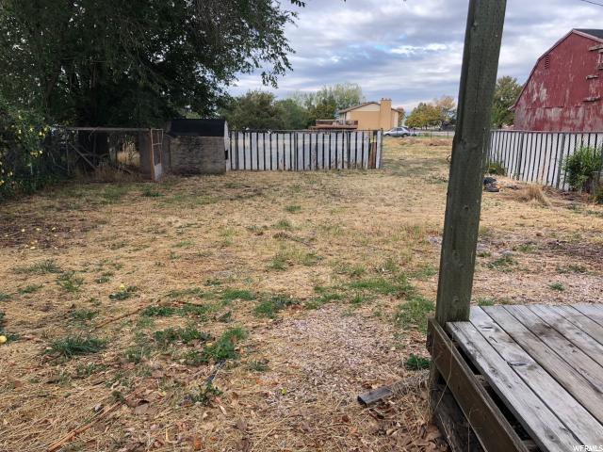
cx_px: 302
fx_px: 488
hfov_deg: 63.4
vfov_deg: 49.7
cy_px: 226
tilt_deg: -11.7
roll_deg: -0.8
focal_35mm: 28
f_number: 1.8
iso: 20
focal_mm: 3.99
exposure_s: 1/322
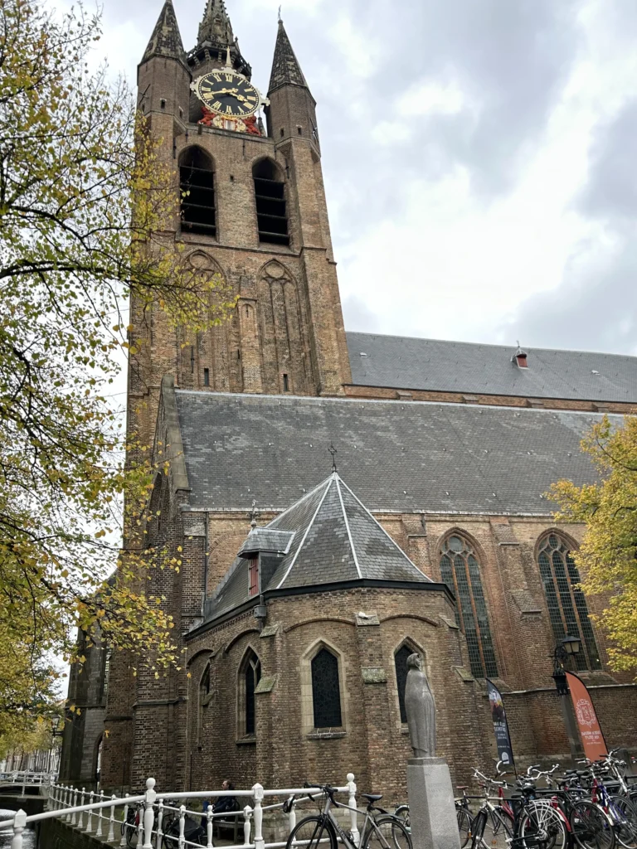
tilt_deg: +25.8
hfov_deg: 53.1
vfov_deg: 67.3
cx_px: 318
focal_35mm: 26
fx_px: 638
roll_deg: +3.1
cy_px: 424
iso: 50
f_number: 1.5
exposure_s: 1/166
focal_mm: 5.7
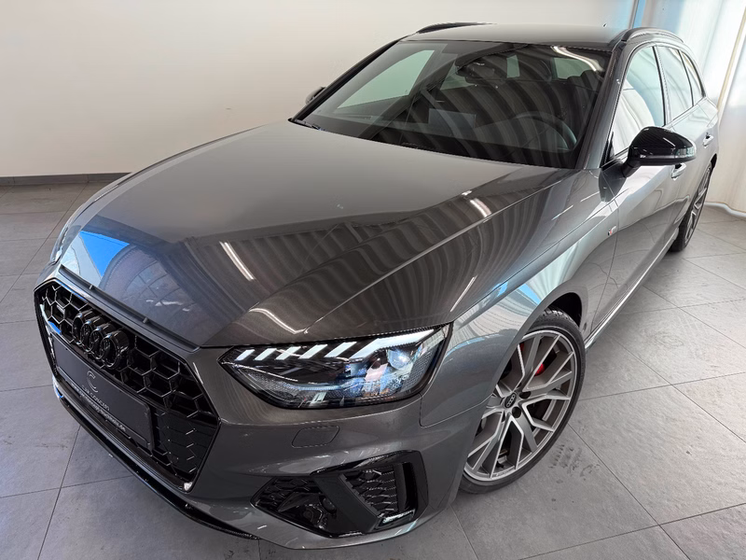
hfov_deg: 71.6
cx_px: 373
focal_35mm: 24
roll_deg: -2.4
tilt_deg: -25.5
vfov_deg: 56.8
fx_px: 517
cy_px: 280
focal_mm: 6.76
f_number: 1.78
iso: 100
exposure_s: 1/100
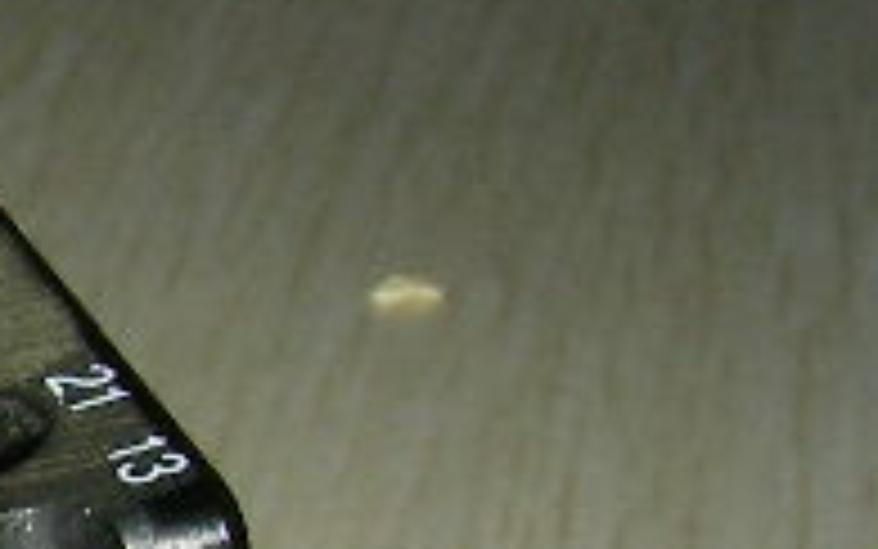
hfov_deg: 9.1
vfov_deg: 6.2
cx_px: -1148
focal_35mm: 211
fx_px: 5050
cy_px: 472
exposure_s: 1/60.1
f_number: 6.8
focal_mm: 6.3
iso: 50
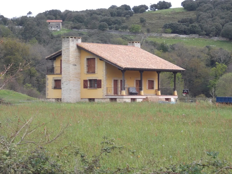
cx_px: 116
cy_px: 87
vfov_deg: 11.4
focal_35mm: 130
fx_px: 871
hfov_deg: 15.2
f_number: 6.5
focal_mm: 23
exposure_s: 1/100
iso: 80
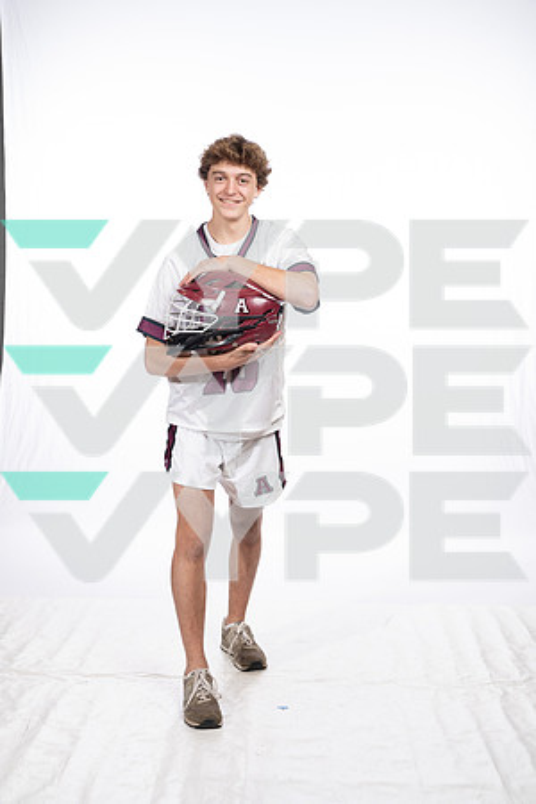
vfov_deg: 39.6
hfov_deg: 27.0
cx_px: 268
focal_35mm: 50
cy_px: 402
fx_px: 1117
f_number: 7.1
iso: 640
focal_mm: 50
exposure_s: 1/250
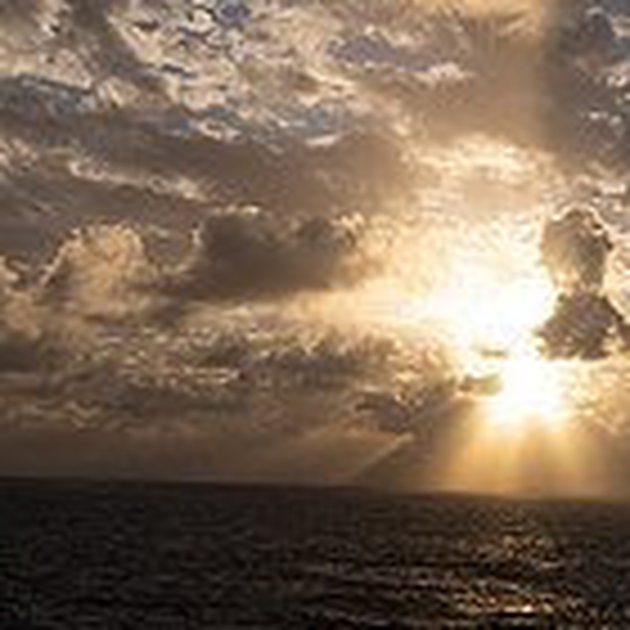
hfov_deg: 20.7
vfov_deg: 21.1
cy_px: 292
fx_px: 1688
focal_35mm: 82
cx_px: 567
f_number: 13
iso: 125
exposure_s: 1/200
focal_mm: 30
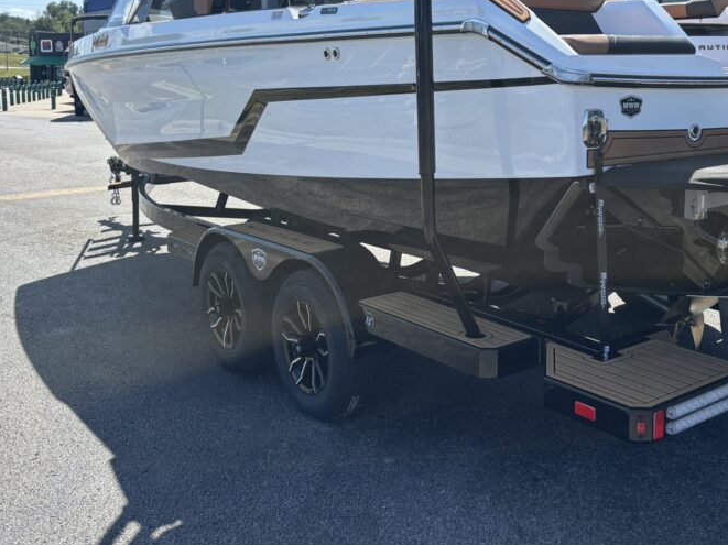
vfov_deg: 33.6
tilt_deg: -5.0
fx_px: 883
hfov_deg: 44.2
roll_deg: -1.1
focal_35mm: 42
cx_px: 480
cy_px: 138
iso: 50
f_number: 1.6
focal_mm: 5.96
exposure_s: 1/1695
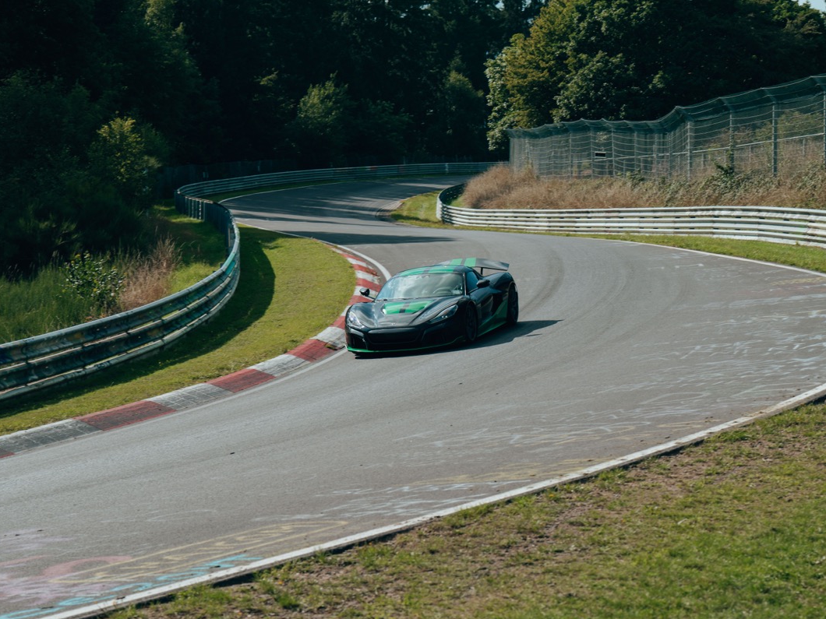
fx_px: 2052
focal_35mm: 86
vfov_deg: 17.2
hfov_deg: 22.8
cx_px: 428
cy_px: 310
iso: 160
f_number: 5.6
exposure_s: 1/500
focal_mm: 79
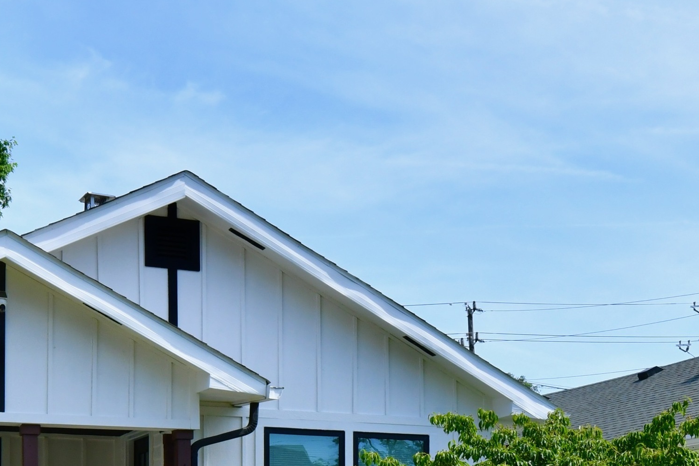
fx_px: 874
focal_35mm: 45
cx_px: 142
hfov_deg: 41.8
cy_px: 449
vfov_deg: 28.3
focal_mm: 22
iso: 640
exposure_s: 1/640
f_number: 13
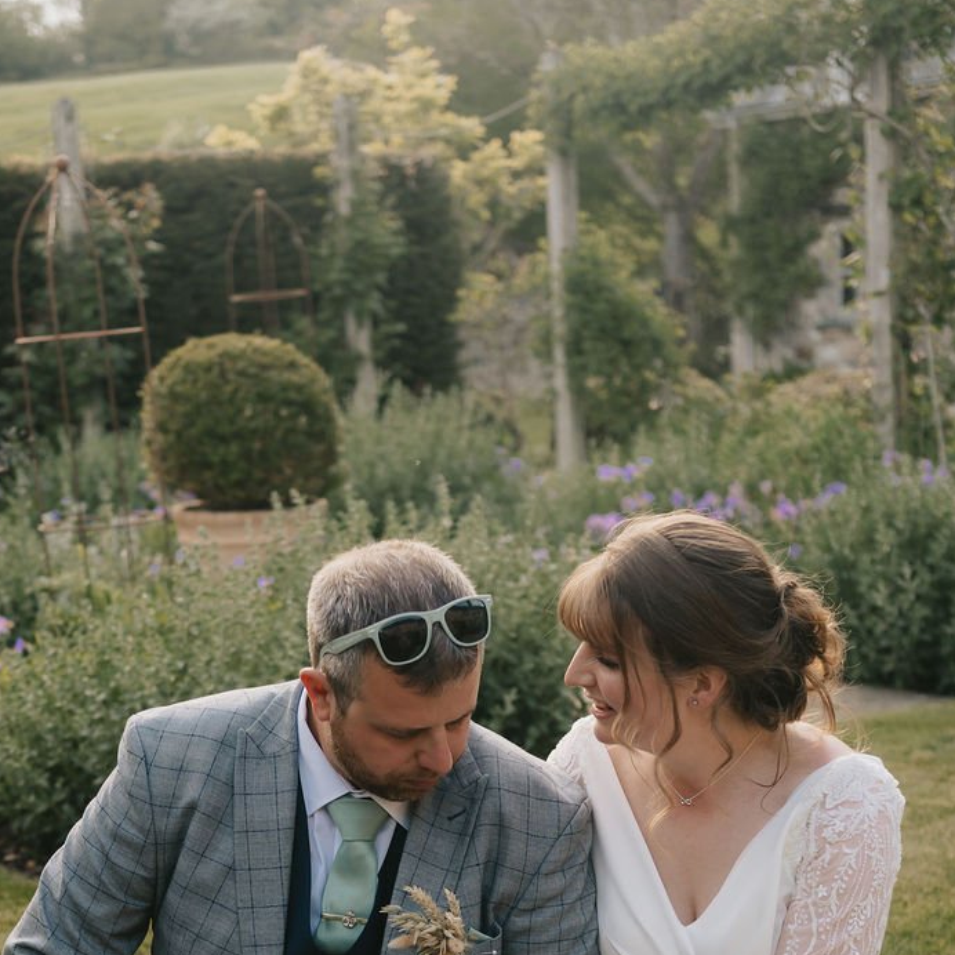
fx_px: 2060
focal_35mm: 66
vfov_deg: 25.2
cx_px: 322
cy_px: 874
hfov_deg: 26.0
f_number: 2.5
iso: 100
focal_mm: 35
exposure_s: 1/320
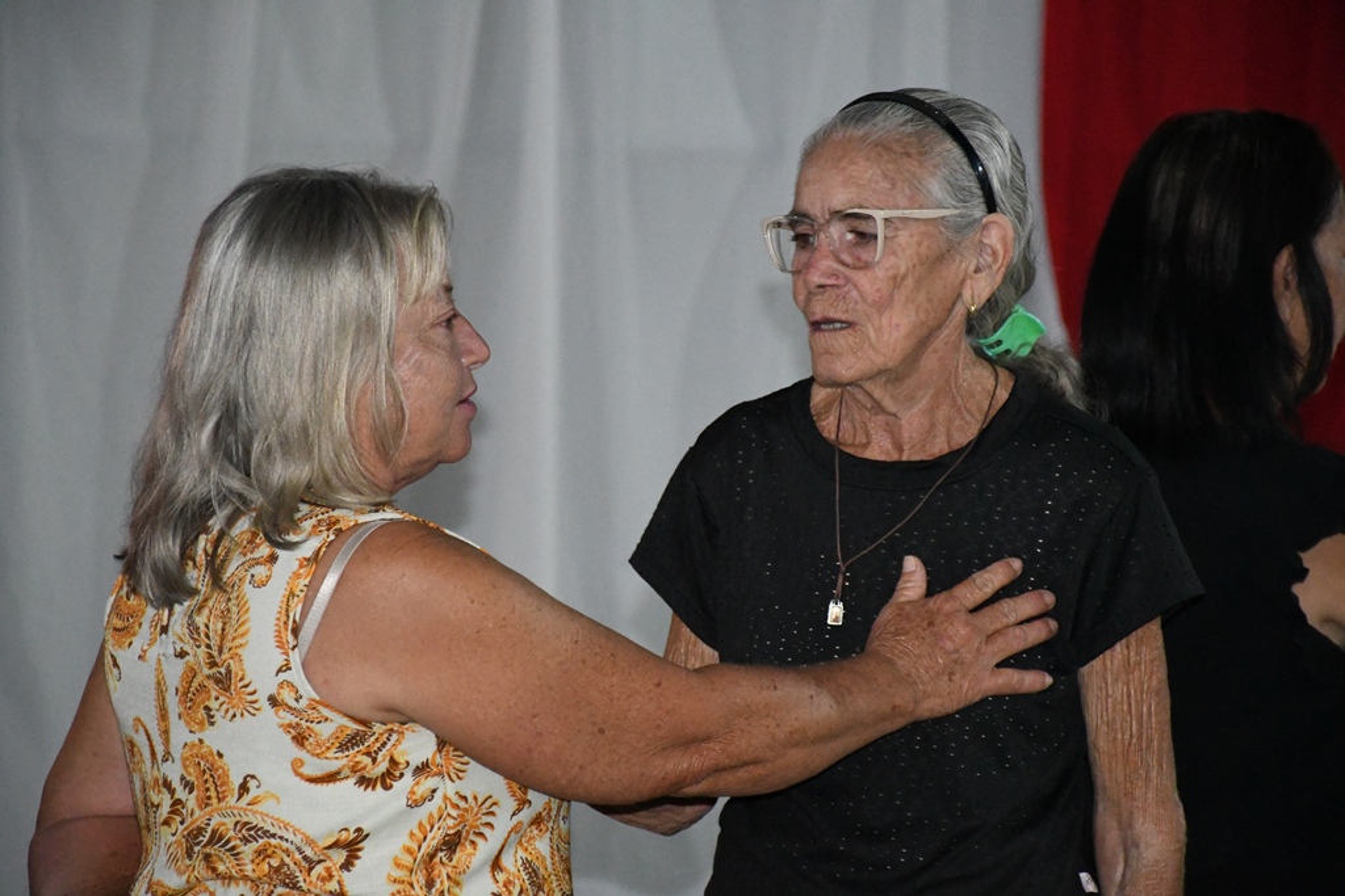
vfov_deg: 7.9
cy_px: 448
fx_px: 6501
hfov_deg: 11.8
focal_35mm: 174
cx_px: 672
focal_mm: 116
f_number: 5.6
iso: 10000
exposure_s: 1/250
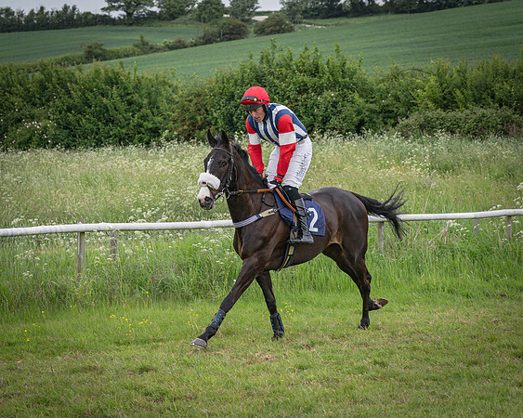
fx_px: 1831
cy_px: 209
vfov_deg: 13.0
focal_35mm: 118
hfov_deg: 16.2
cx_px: 209
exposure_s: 1/1000
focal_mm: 70
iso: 400
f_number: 5
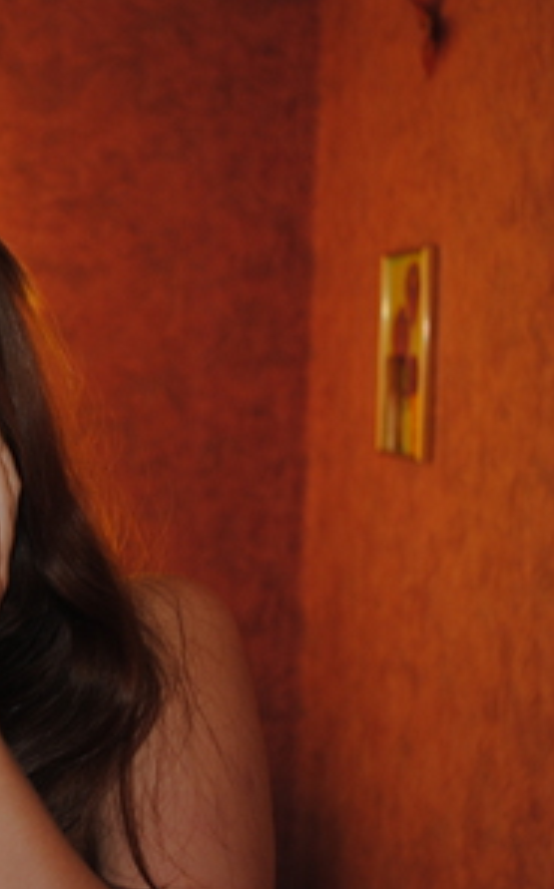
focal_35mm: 79
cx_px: -90
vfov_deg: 26.2
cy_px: 446
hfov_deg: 15.9
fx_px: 1913
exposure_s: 1/125
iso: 200
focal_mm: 34
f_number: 5
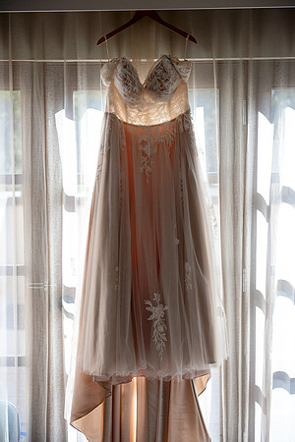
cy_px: 221
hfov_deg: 19.5
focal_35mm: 70
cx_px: 148
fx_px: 860
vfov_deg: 28.8
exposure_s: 1/1250
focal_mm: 70
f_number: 4
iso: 800
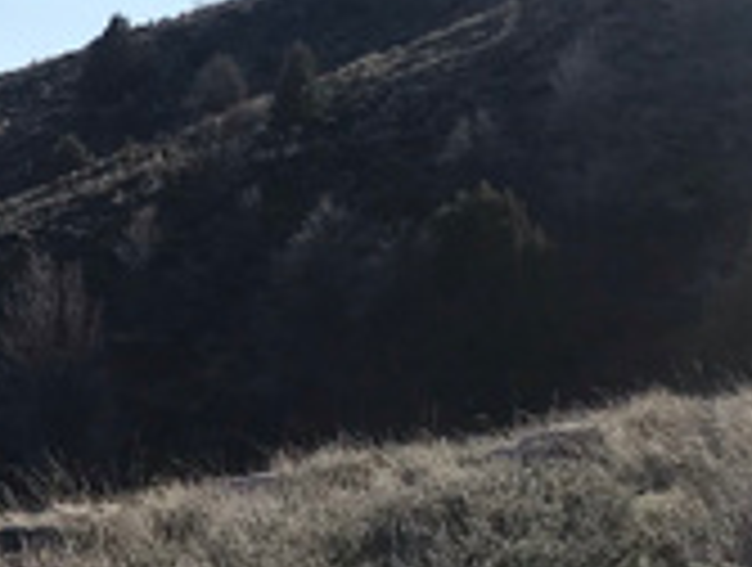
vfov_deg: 13.9
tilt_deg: -1.2
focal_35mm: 107
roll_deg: -0.7
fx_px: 2329
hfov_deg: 15.6
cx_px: -608
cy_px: 351
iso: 20
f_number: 1.8
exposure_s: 1/3195
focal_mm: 3.99
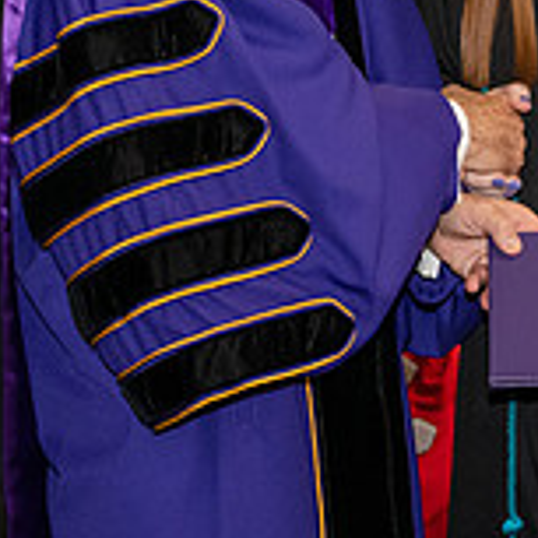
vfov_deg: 7.7
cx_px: 246
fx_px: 3956
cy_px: -44
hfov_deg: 7.8
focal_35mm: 225
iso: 2500
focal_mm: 70
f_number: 5
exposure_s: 1/200
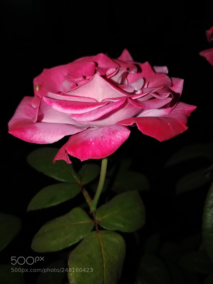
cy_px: 142
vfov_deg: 71.6
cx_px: 106
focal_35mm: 24
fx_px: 197
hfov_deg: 56.8
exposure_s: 1/140
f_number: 1.7
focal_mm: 4.1
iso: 100
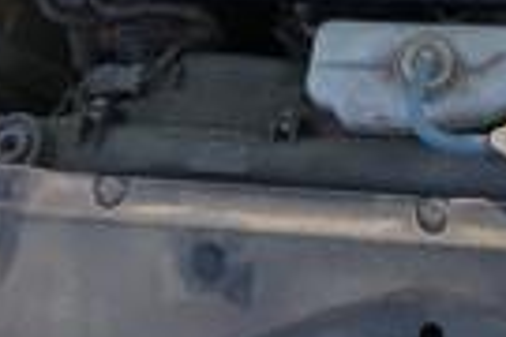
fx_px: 871
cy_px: -288
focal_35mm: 62
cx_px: 461
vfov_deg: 17.4
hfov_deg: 30.8
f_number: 2.2
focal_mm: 2.35
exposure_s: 1/1176
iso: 50
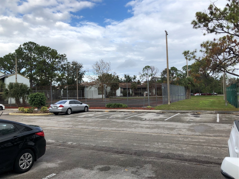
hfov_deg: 63.4
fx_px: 193
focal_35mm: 28
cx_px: 120
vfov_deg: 49.7
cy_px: 90
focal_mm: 4
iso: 20
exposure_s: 1/1056
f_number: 1.8
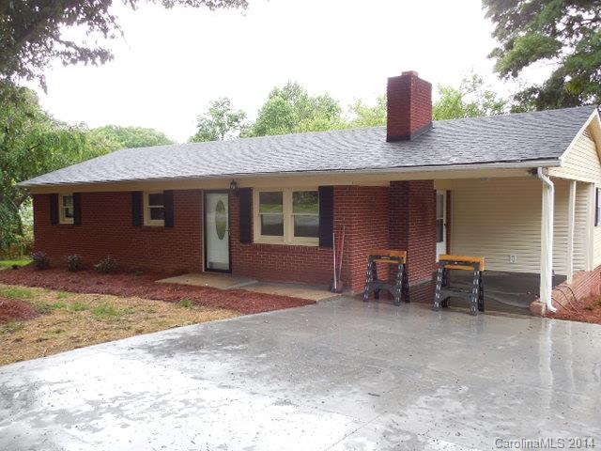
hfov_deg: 58.4
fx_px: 538
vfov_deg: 45.4
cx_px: 300
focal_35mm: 31
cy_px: 226
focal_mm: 5.6
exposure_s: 1/80
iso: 125
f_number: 3.6
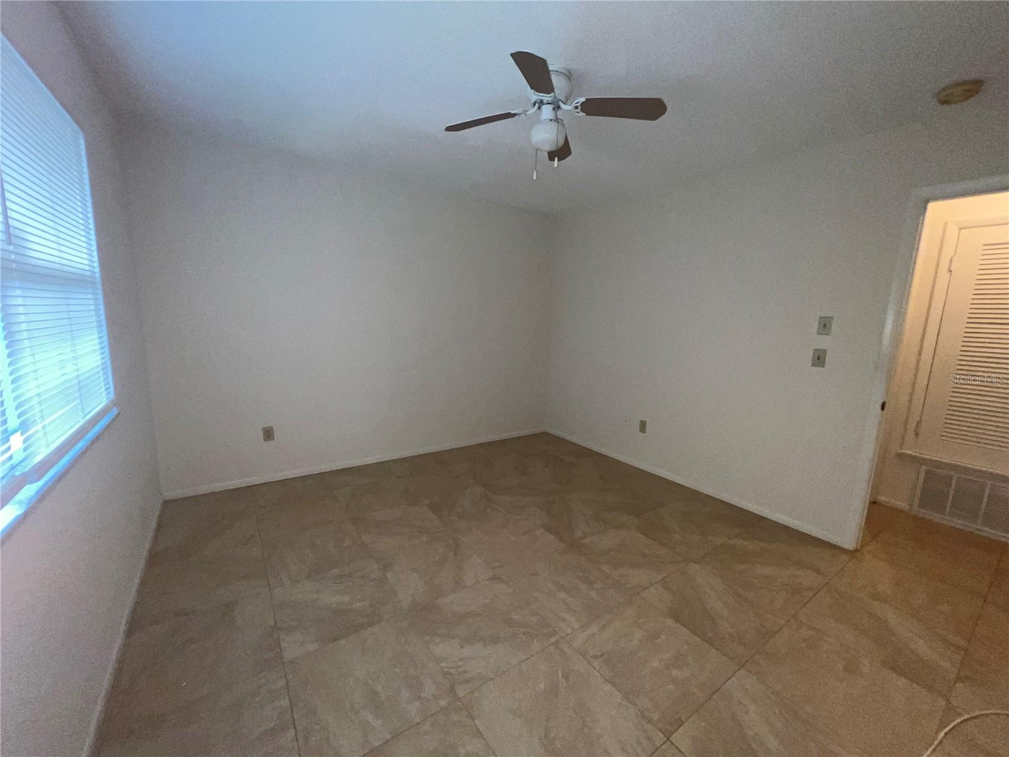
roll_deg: -2.1
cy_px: 378
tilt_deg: -9.3
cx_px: 504
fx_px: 379
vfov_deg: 89.9
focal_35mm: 13
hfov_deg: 106.2
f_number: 1.8
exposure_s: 1/60
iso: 200
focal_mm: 1.57
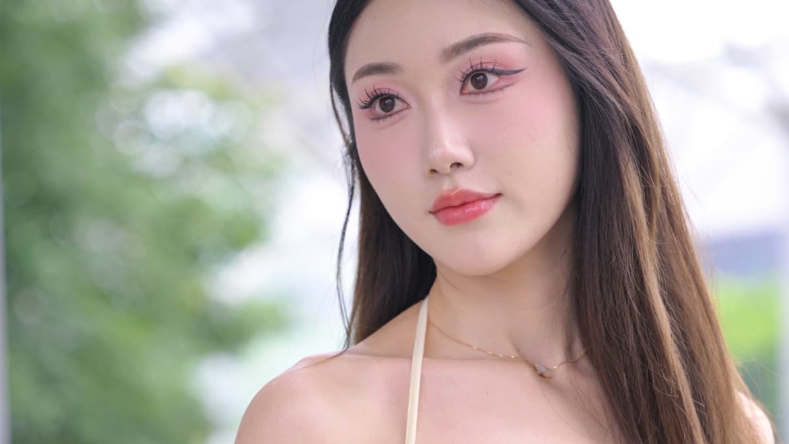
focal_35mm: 136
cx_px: 396
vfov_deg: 8.8
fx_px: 2846
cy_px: 490
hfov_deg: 15.8
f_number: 3.5
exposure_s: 1/200
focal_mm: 86
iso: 500
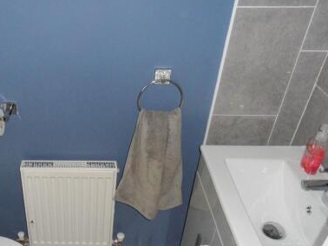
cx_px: 80
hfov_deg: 48.2
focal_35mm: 37
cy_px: 158
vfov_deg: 38.3
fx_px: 350
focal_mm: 3.9
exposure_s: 1/30
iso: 200
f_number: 3.2
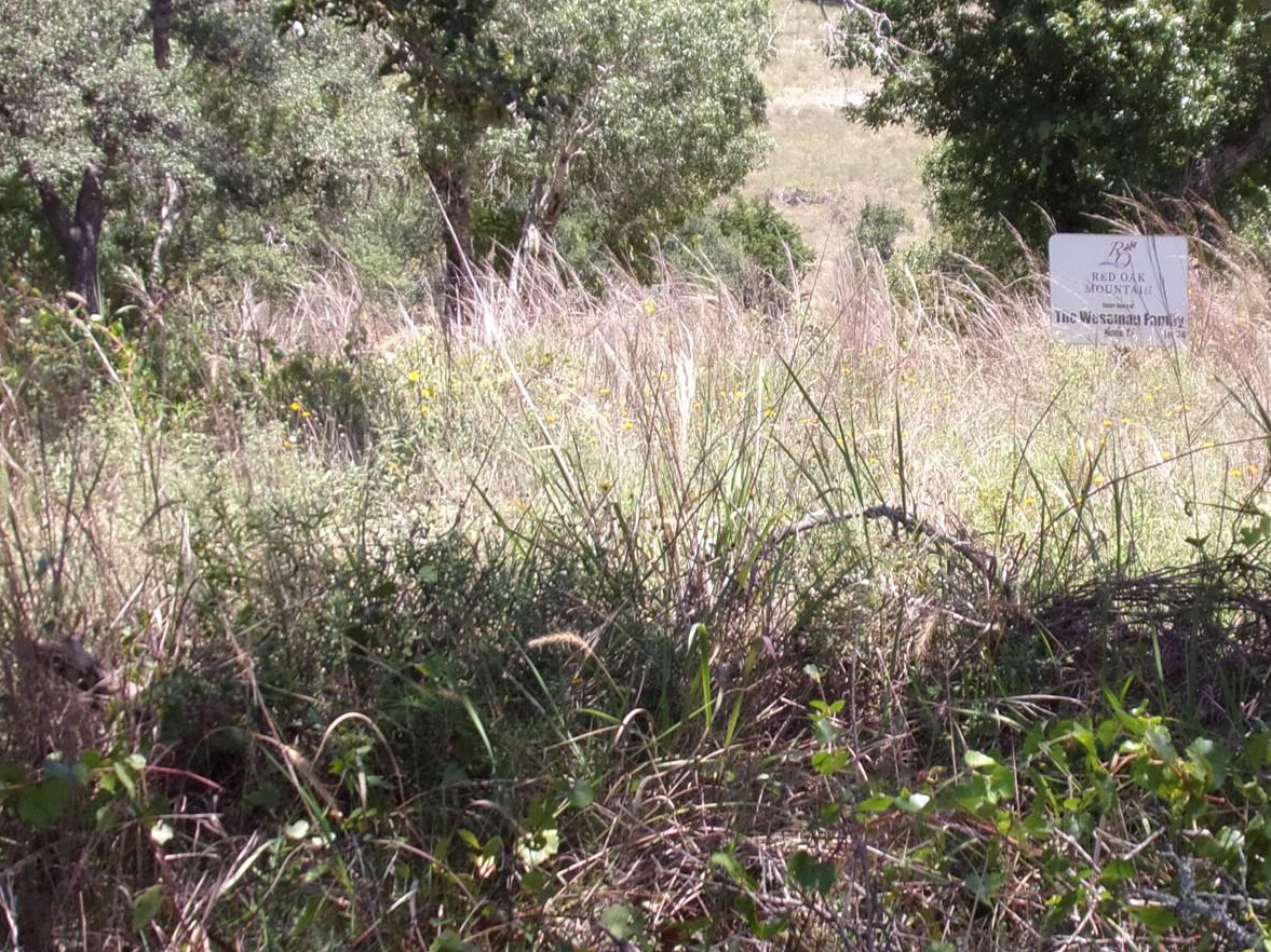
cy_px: 462
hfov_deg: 20.8
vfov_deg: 15.7
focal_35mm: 94
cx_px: 810
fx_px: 3450
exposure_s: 1/200
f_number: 4.3
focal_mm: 9.8
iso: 80
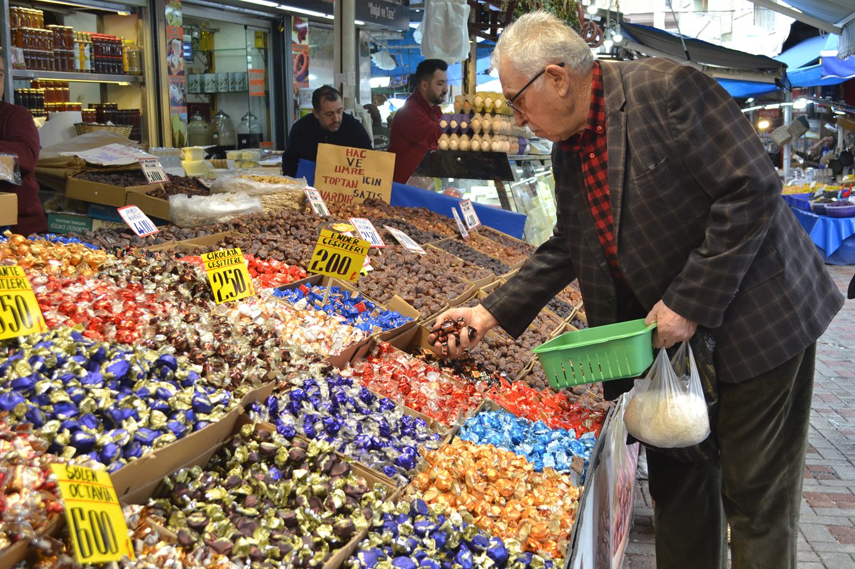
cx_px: 428
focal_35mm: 45
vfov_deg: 29.9
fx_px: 1068
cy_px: 284
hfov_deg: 43.6
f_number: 5.6
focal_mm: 30
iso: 280
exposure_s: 1/60
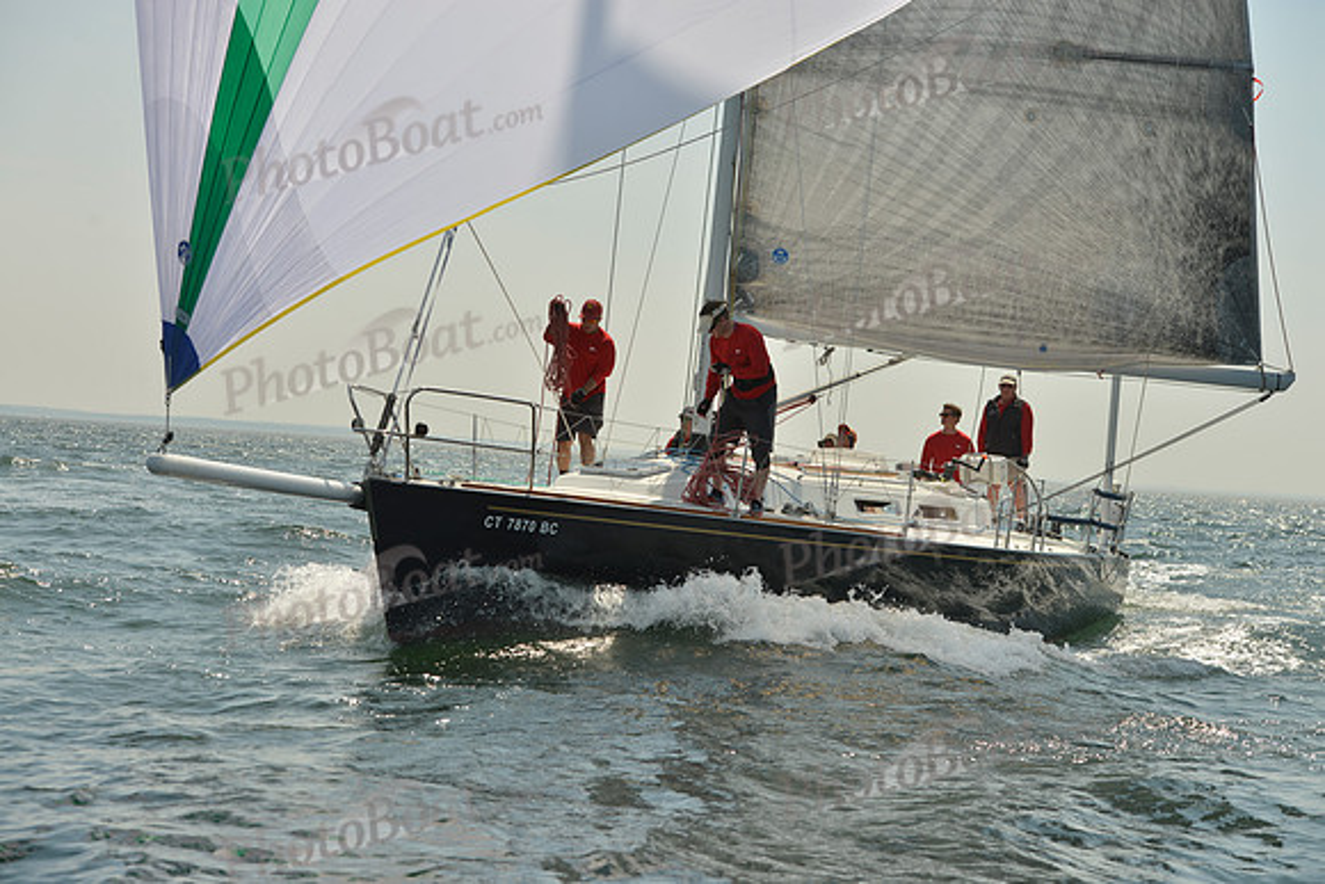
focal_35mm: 70
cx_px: 662
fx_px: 2577
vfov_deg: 19.5
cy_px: 442
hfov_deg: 28.8
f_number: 7.1
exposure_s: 1/1250
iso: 200
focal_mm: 70
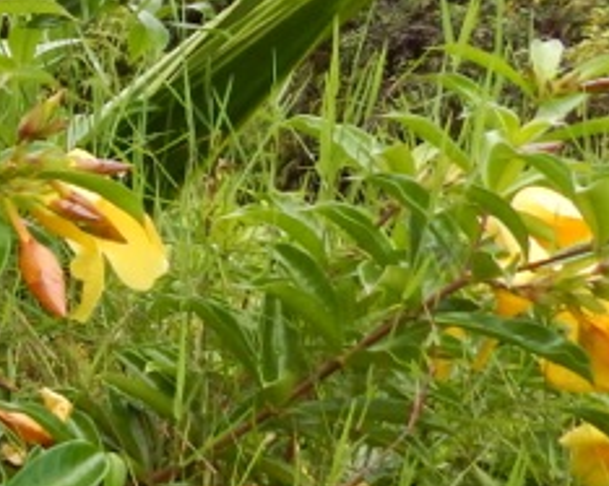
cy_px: 286
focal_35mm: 96
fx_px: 1730
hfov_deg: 15.2
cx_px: -684
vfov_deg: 16.0
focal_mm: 4
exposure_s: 1/400
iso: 125
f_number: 3
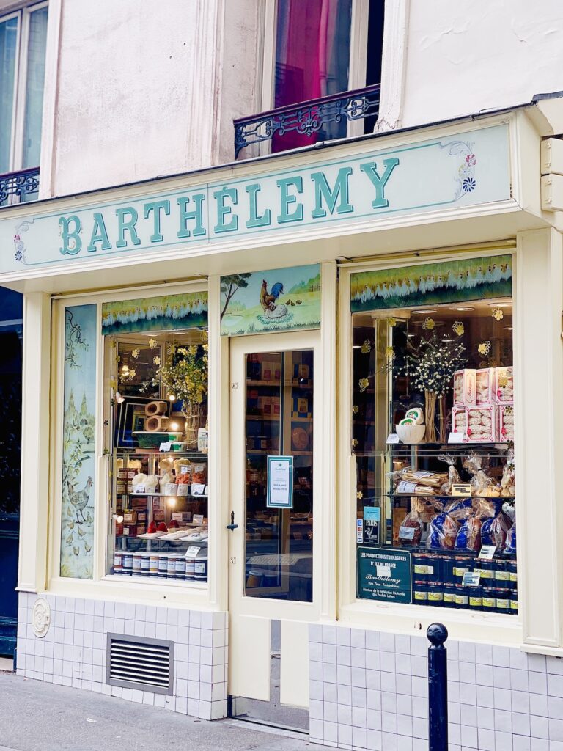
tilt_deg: +3.4
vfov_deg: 30.3
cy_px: 376
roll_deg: -0.9
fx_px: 1388
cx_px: 282
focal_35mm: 64
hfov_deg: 22.9
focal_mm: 7.5
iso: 32
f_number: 2.2
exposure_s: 1/358
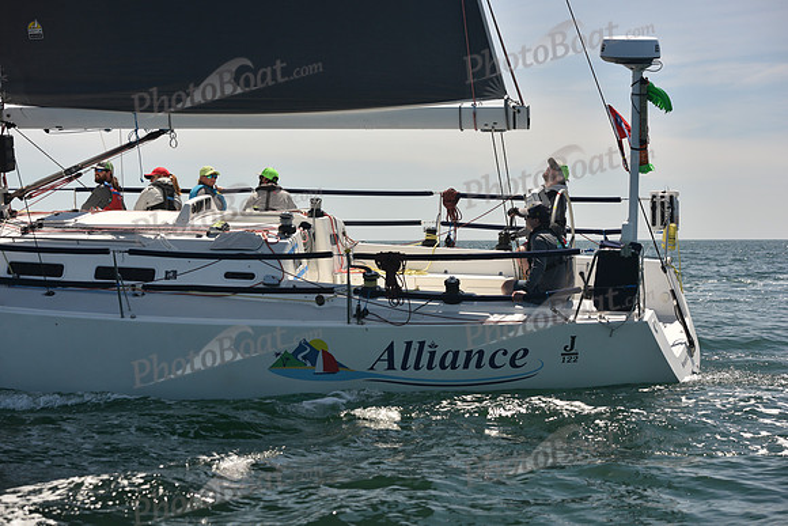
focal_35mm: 70
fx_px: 1533
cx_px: 394
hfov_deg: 28.8
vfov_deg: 19.5
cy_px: 263
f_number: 5.6
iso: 250
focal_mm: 70
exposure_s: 1/800
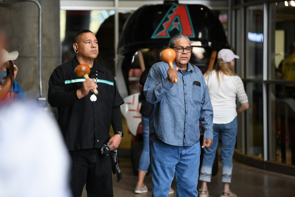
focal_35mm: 150
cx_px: 148
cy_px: 98
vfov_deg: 9.1
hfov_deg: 13.7
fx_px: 1229
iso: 900
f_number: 2.8
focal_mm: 150
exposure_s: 1/160
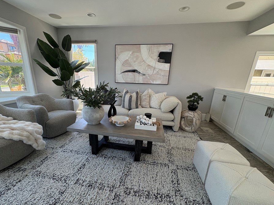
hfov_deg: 94.4
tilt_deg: -18.5
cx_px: 128
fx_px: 127
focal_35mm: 16
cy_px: 115
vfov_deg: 77.8
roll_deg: -1.9
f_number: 2.2
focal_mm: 2.22
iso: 160
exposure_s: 1/99
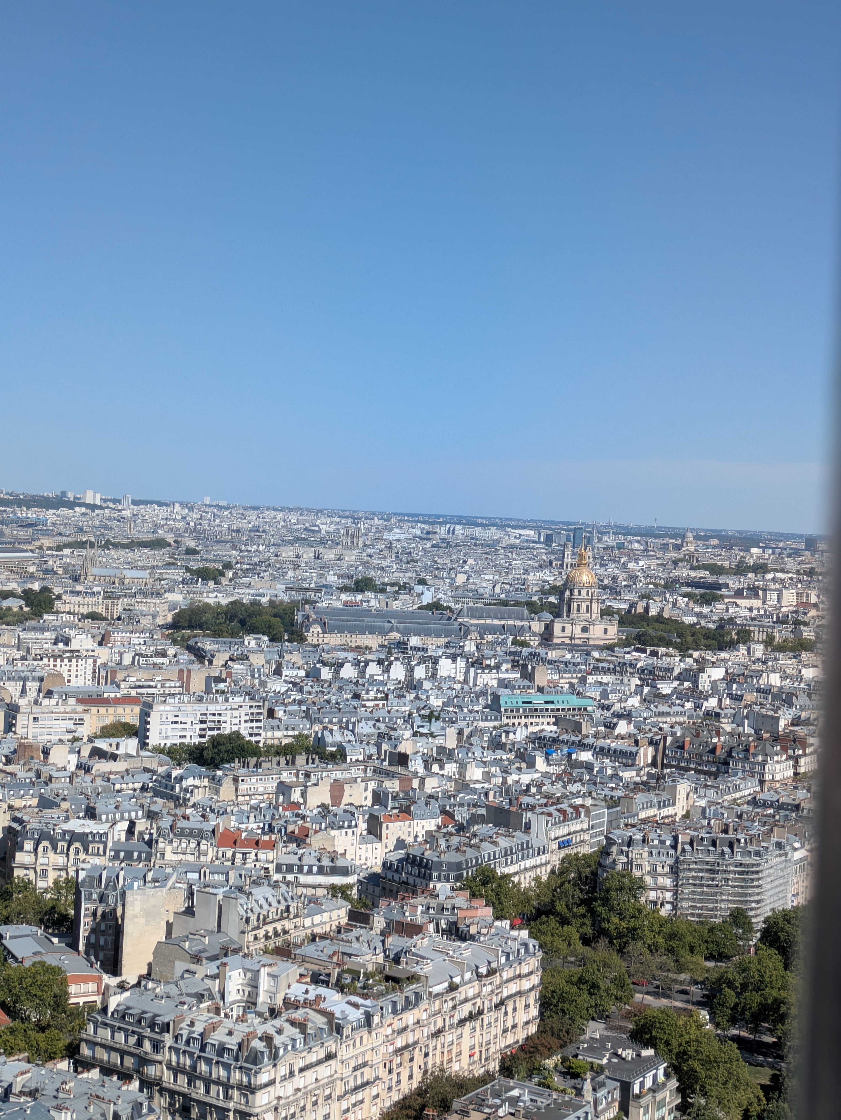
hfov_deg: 28.6
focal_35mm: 51
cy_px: 560
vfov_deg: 37.5
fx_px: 1651
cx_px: 420
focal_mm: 5.43
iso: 46
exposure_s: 1/3003
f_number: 1.89
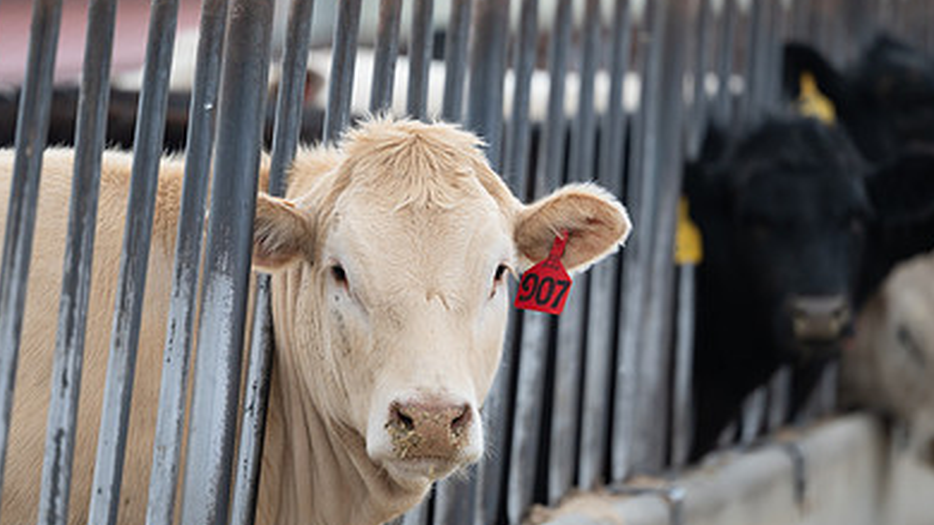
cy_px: 219
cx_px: 469
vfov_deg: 3.7
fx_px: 8046
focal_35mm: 325
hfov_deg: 6.6
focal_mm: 200
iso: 125
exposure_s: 1/1000
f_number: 2.8
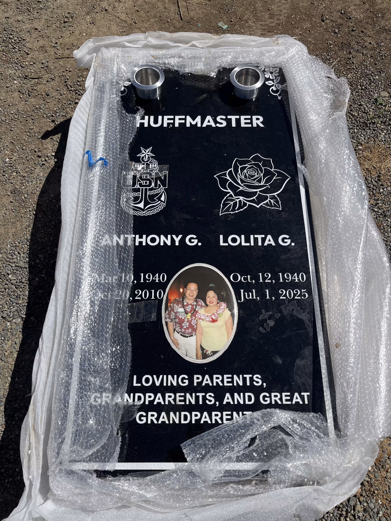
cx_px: 196
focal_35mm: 26
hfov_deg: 53.1
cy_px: 260
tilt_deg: -68.4
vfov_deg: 67.3
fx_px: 392
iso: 50
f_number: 1.6
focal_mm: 5.1
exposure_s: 1/6494
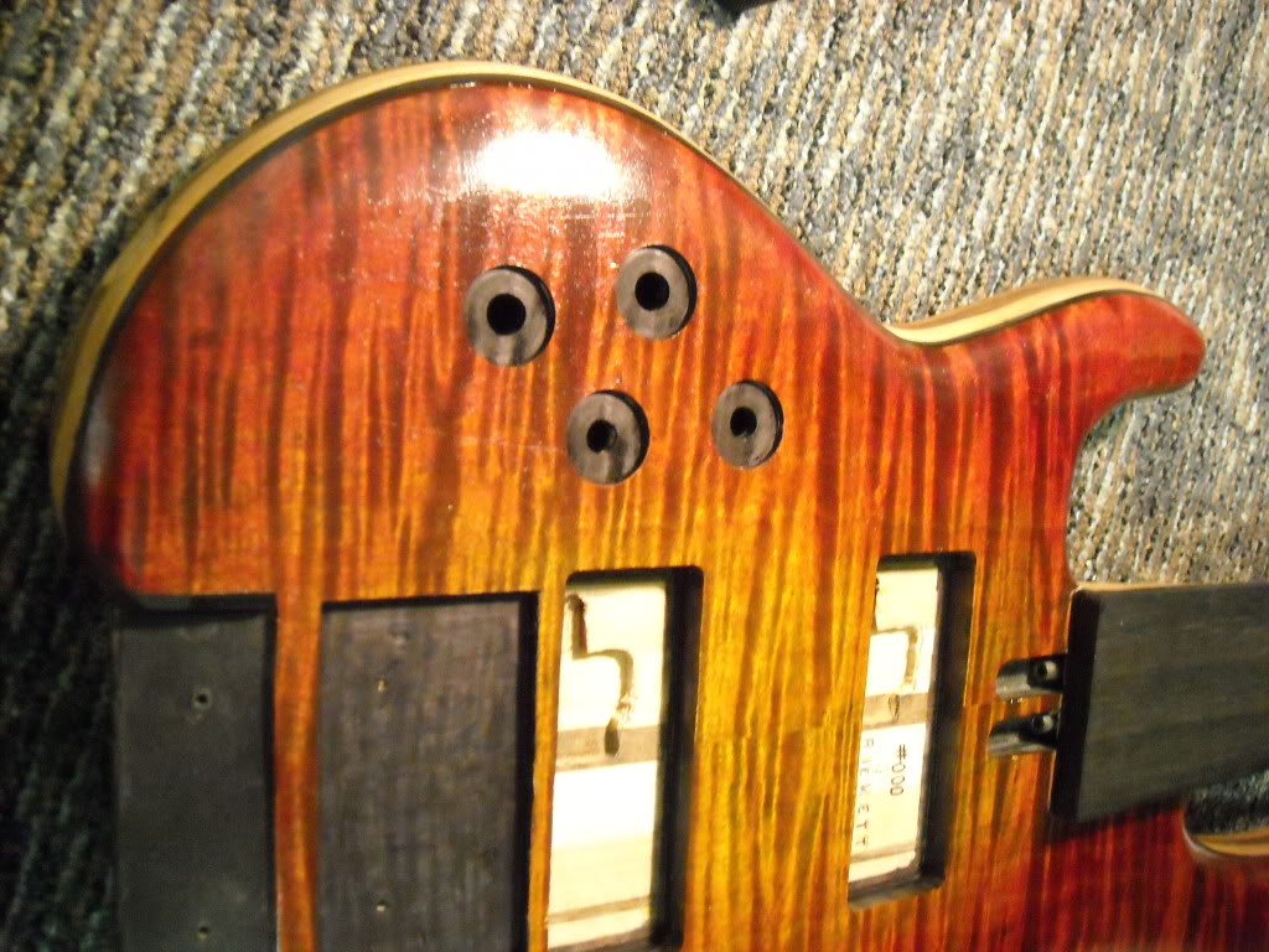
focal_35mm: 35
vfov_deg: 40.7
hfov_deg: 52.6
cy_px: 476
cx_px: 634
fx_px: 1283
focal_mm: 5.7
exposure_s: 1/21
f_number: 2.8
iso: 800
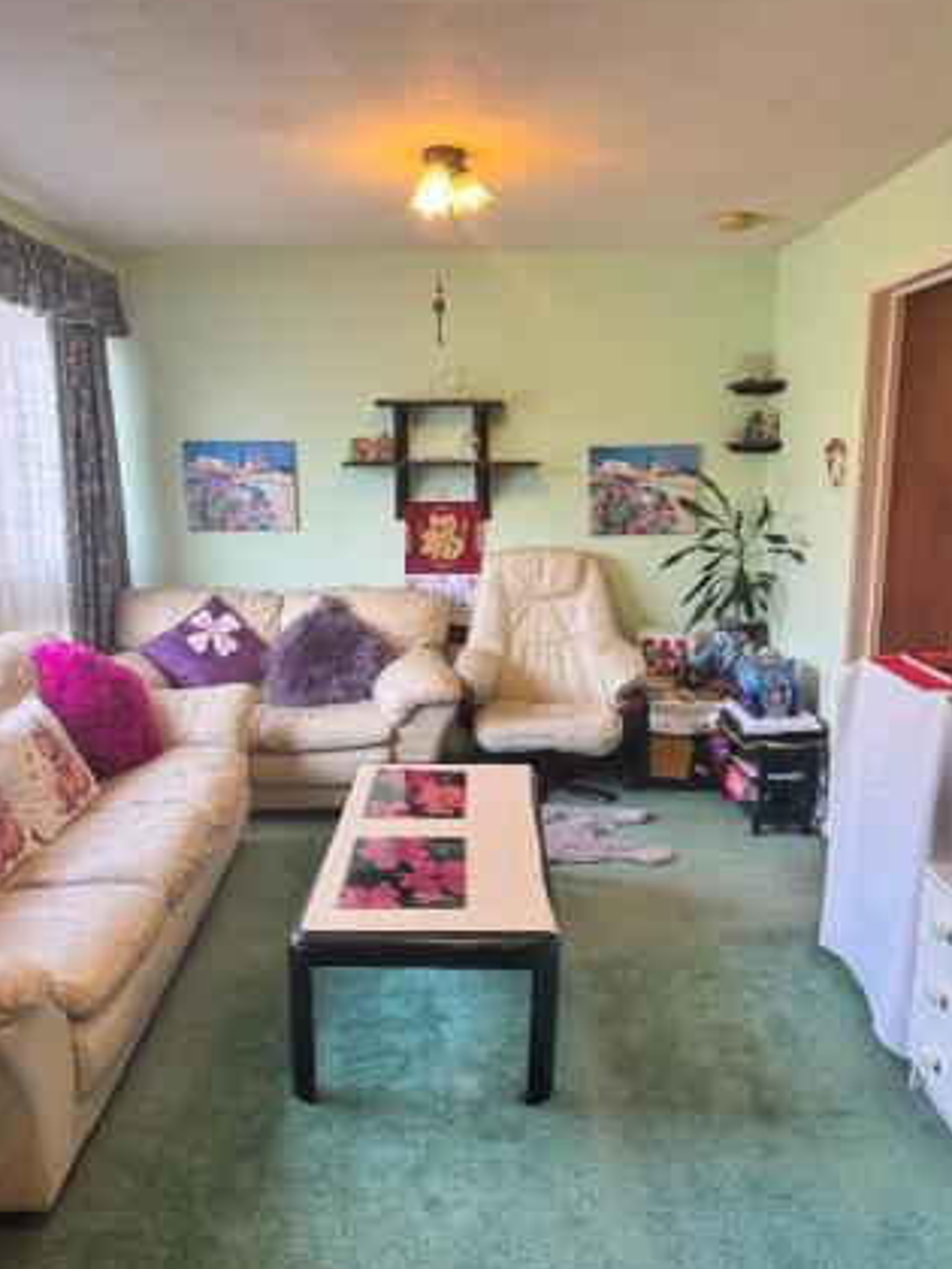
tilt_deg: -8.7
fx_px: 917
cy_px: 615
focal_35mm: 25
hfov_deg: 54.9
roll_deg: +0.2
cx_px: 465
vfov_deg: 69.4
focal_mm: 6.76
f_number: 1.78
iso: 200
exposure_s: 1/100
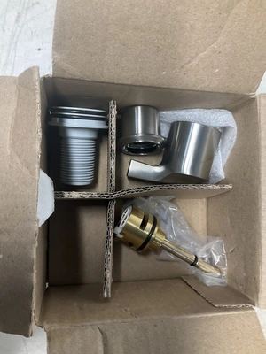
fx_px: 297
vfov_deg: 61.7
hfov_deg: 48.2
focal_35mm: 29
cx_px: 133
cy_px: 177
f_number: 1.8
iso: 64
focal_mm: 3
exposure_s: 1/60
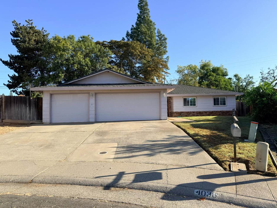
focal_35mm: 24
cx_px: 138
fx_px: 192
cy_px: 104
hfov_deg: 71.6
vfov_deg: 56.8
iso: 80
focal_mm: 6.76
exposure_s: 1/2703
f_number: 1.78
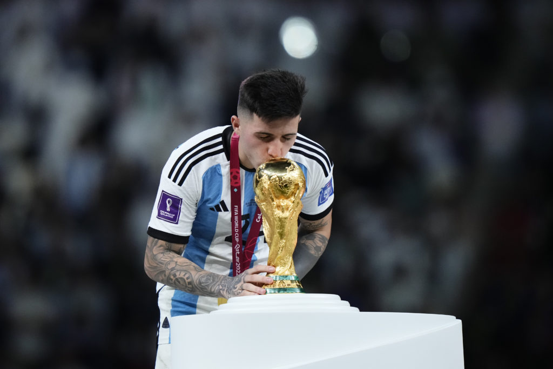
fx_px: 6145
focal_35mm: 400
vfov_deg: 3.4
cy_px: 184
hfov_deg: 5.2
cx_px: 276
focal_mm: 400
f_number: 3.2
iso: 3200
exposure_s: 1/320
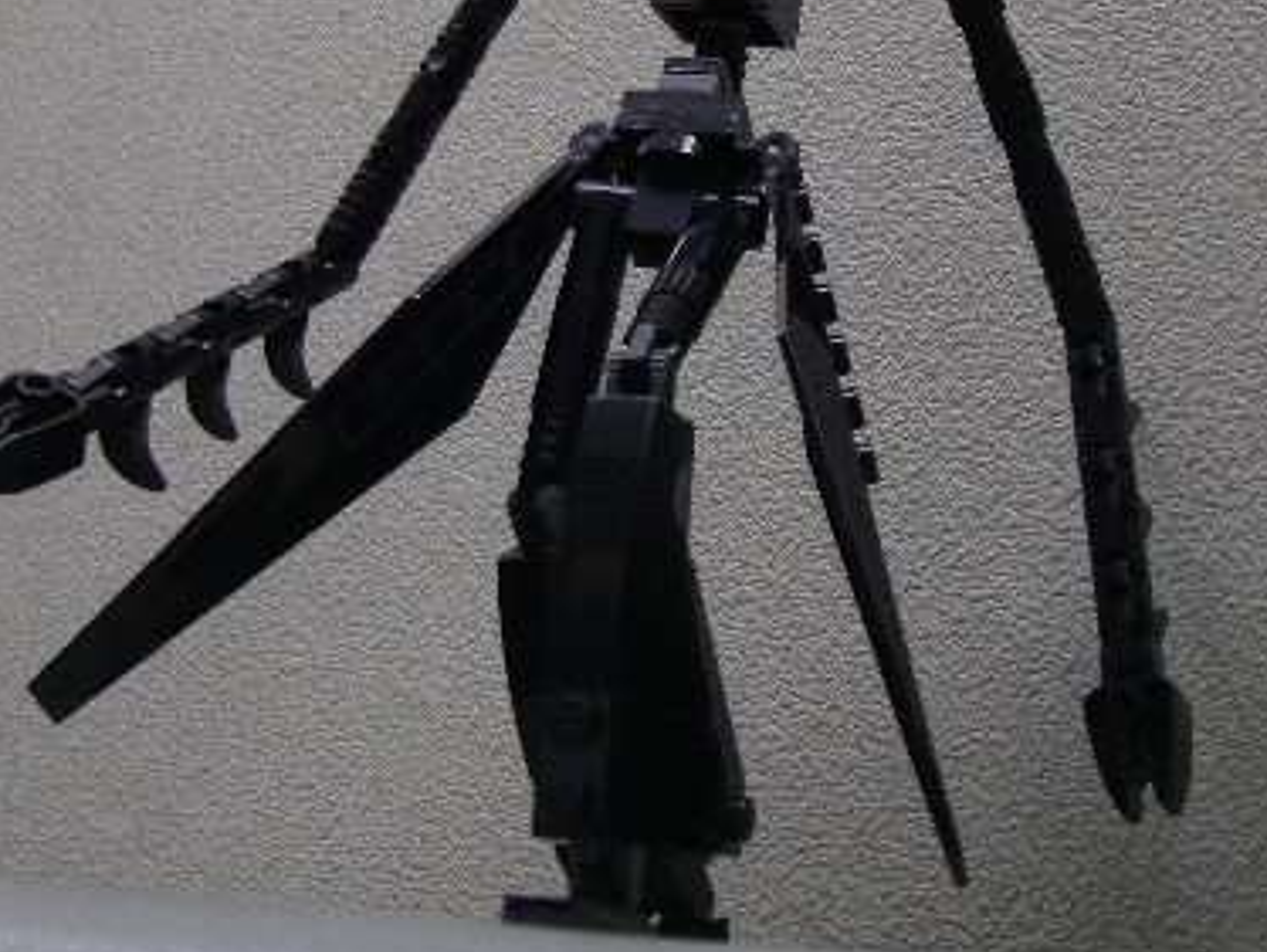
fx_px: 2381
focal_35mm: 65
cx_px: 583
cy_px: 213
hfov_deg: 29.8
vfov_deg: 22.4
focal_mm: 6.3
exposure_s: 1/20
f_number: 3.3
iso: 160
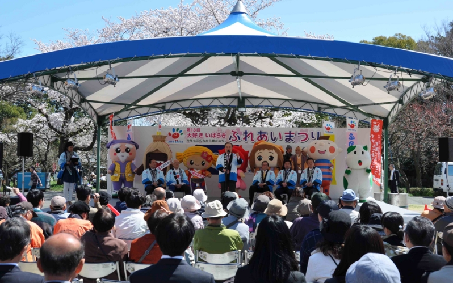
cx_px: 226
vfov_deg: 26.3
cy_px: 137
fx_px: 605
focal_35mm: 49
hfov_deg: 41.0
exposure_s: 1/320
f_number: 9
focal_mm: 32
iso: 200
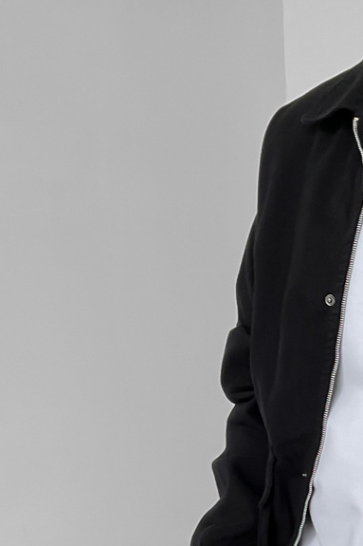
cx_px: 517
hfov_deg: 15.2
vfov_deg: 22.2
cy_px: 664
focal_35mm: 84
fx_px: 1271
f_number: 1.8
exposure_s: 1/120
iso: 25
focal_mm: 3
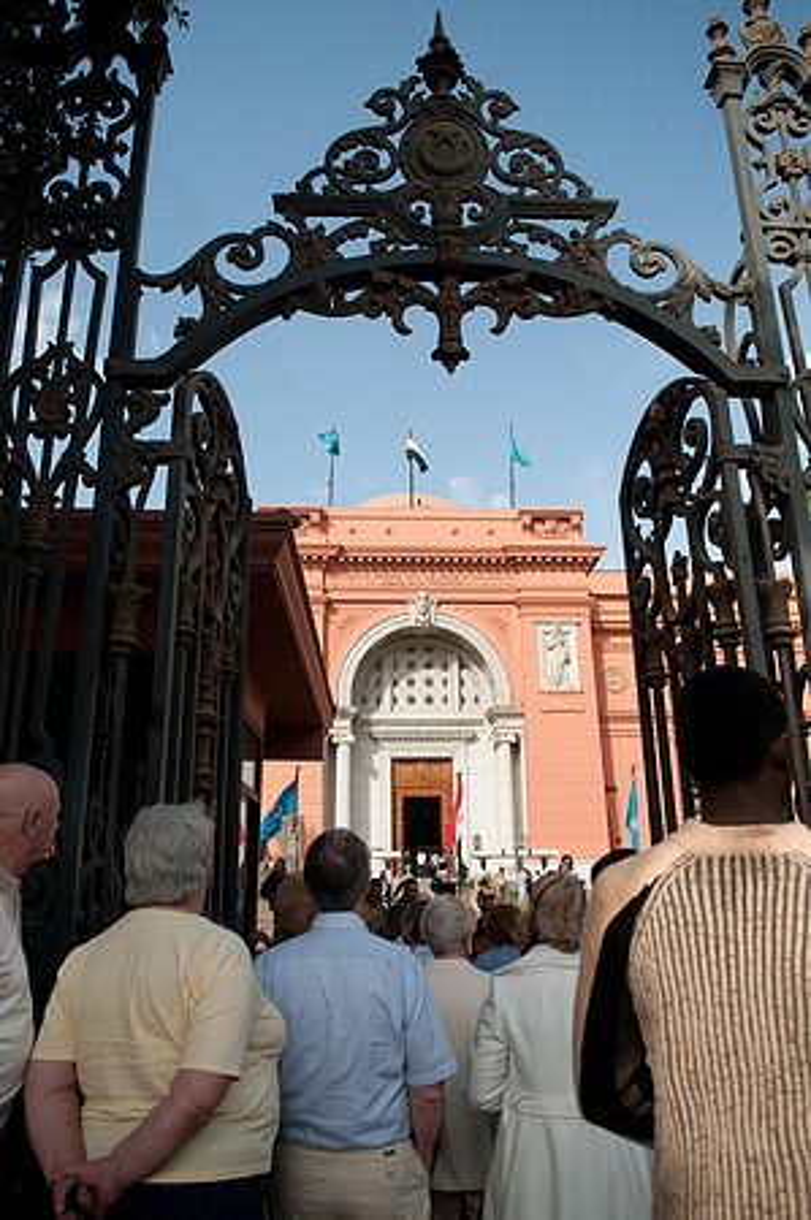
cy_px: 610
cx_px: 406
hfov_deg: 50.3
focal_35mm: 26
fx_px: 864
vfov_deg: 70.5
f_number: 4
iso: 400
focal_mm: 17
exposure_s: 1/3200
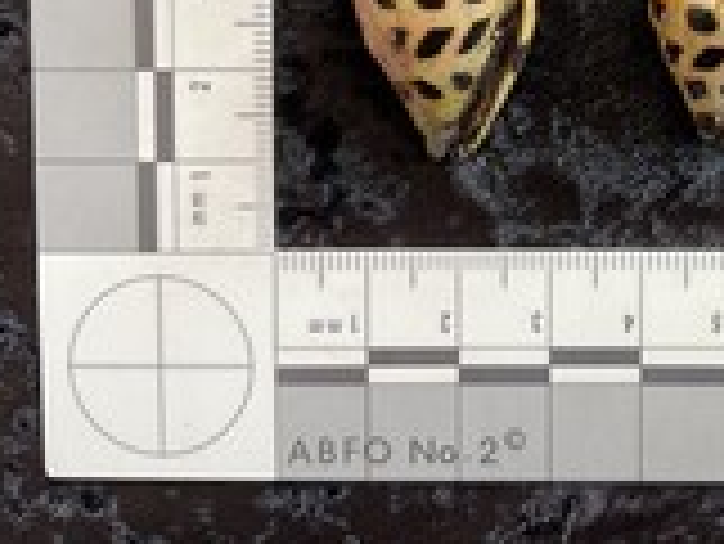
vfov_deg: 22.2
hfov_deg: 29.7
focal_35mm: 63
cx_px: 616
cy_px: -29
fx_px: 1319
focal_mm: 3
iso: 50
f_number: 1.8
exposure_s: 1/120
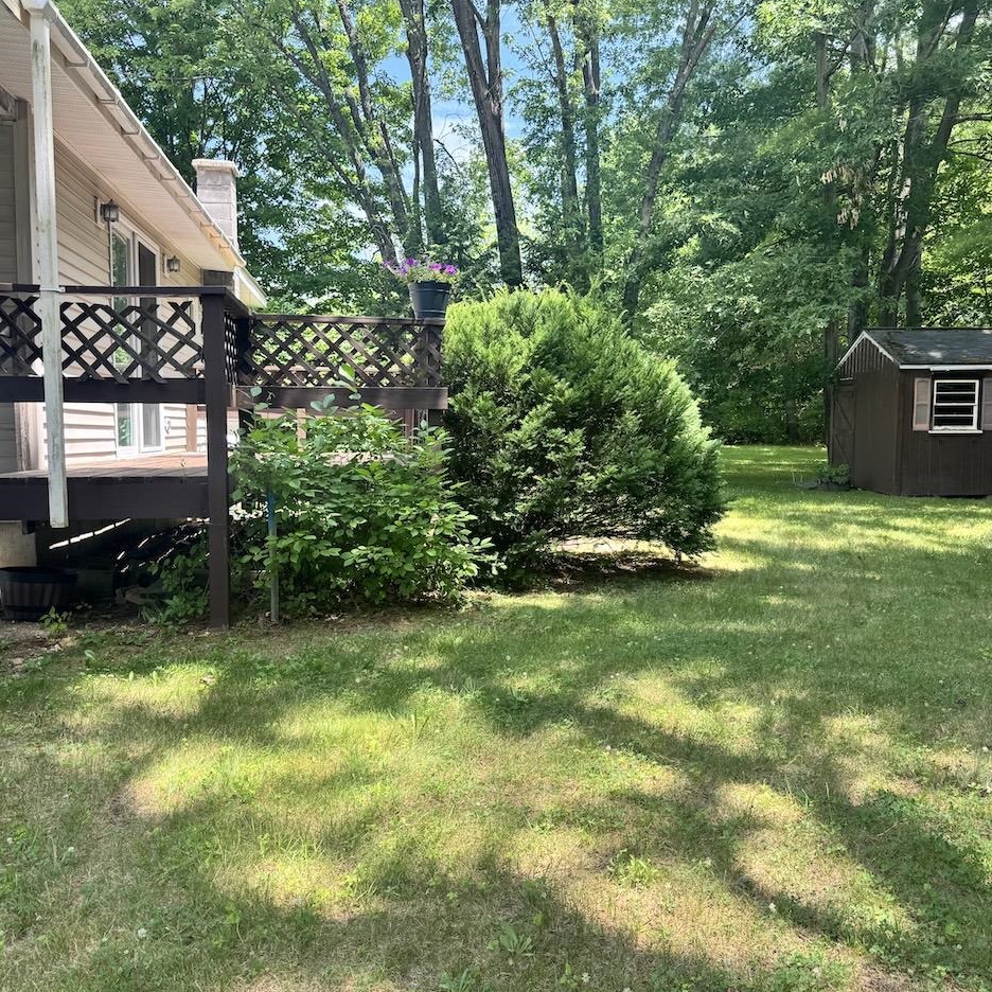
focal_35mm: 29
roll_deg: -0.7
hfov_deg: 55.6
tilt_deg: -4.4
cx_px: 527
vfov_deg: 55.6
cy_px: 501
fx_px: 940
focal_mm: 6.76
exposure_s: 1/454
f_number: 1.78
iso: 80
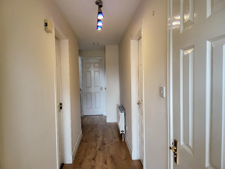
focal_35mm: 24
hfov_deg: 71.6
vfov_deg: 56.8
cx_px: 112
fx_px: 156
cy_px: 84
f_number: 1.8
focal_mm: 5
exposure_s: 1/100
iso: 160
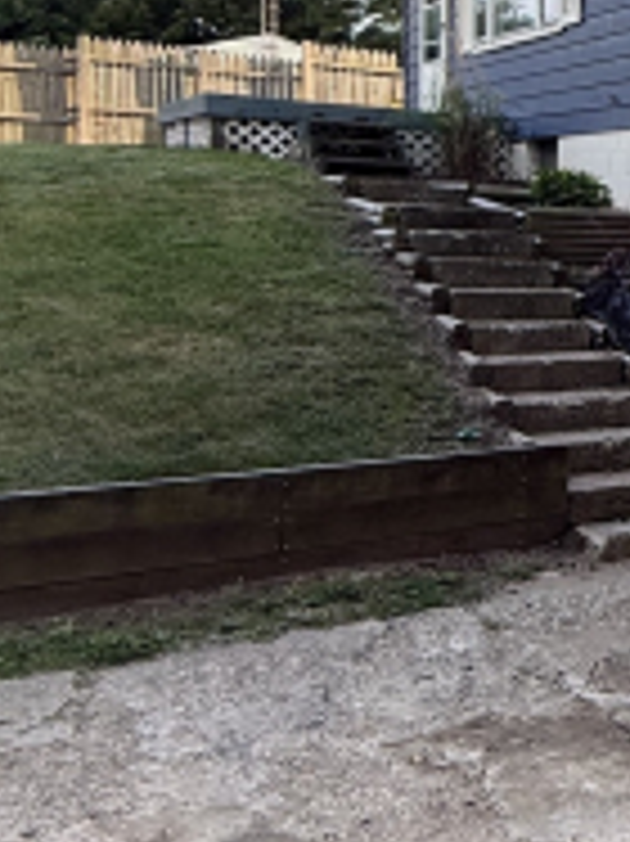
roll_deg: -2.5
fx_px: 1215
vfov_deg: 37.9
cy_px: 299
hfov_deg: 21.1
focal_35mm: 50
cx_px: 1094
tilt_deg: -2.3
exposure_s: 1/319
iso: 64
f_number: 2.2
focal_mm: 2.22
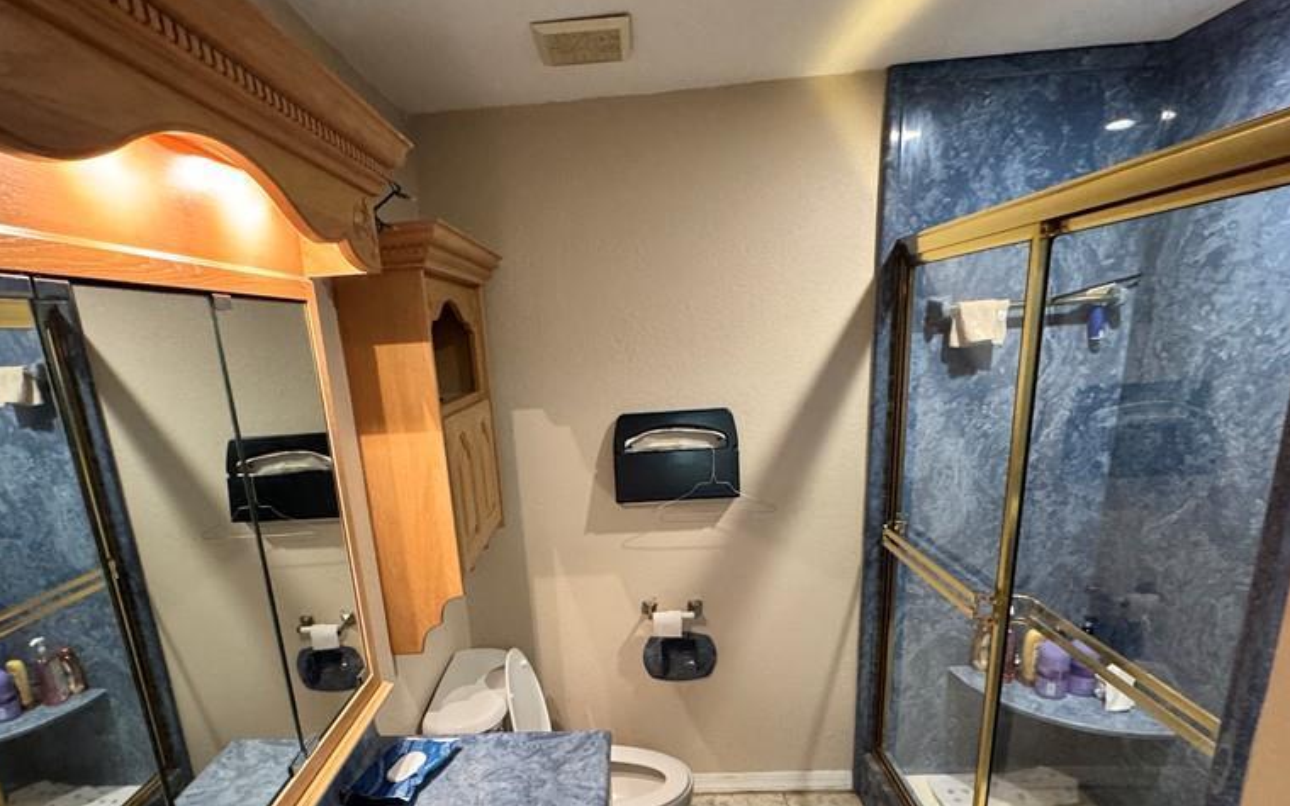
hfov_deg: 84.8
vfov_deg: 58.3
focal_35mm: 20
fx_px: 703
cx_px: 584
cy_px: 538
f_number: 2.2
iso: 640
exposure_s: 1/60
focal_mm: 2.22
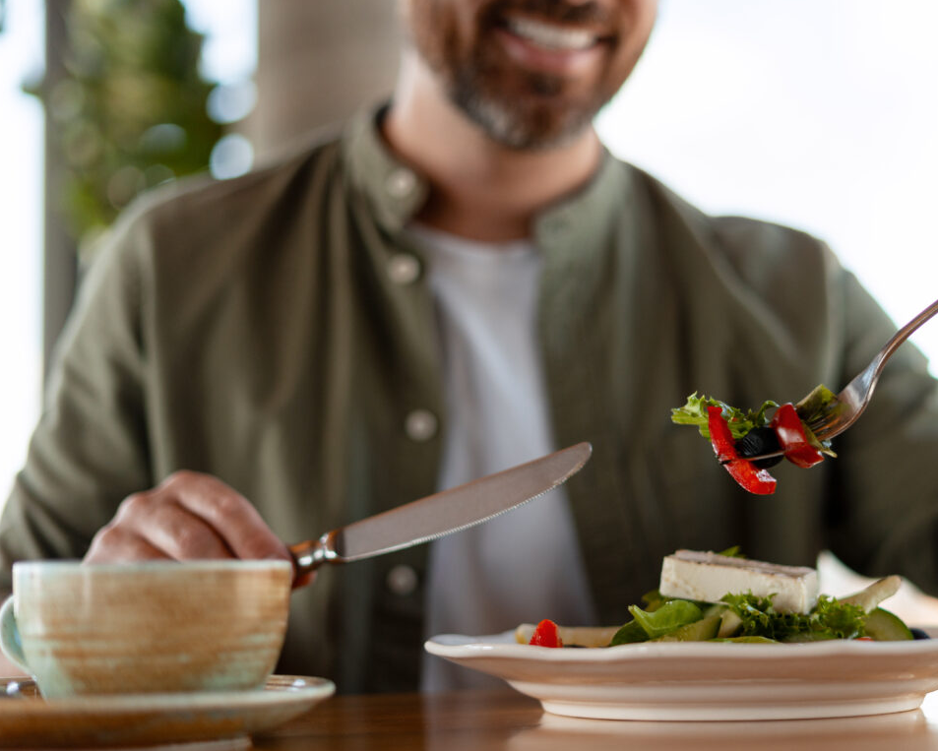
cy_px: 401
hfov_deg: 29.8
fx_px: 1749
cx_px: 609
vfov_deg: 24.2
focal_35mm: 63
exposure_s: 1/640
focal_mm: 50
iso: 500
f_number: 2
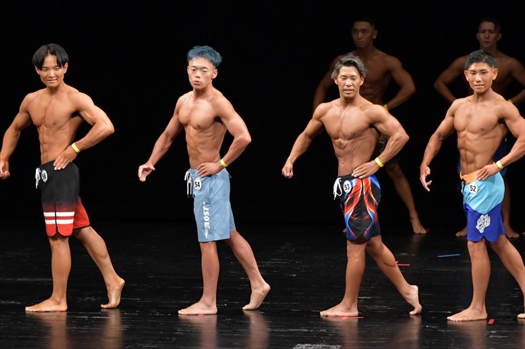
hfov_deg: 7.6
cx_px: 262
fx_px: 3936
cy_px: 174
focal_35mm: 270
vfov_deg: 5.1
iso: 3200
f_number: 5.6
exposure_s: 1/400
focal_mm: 180
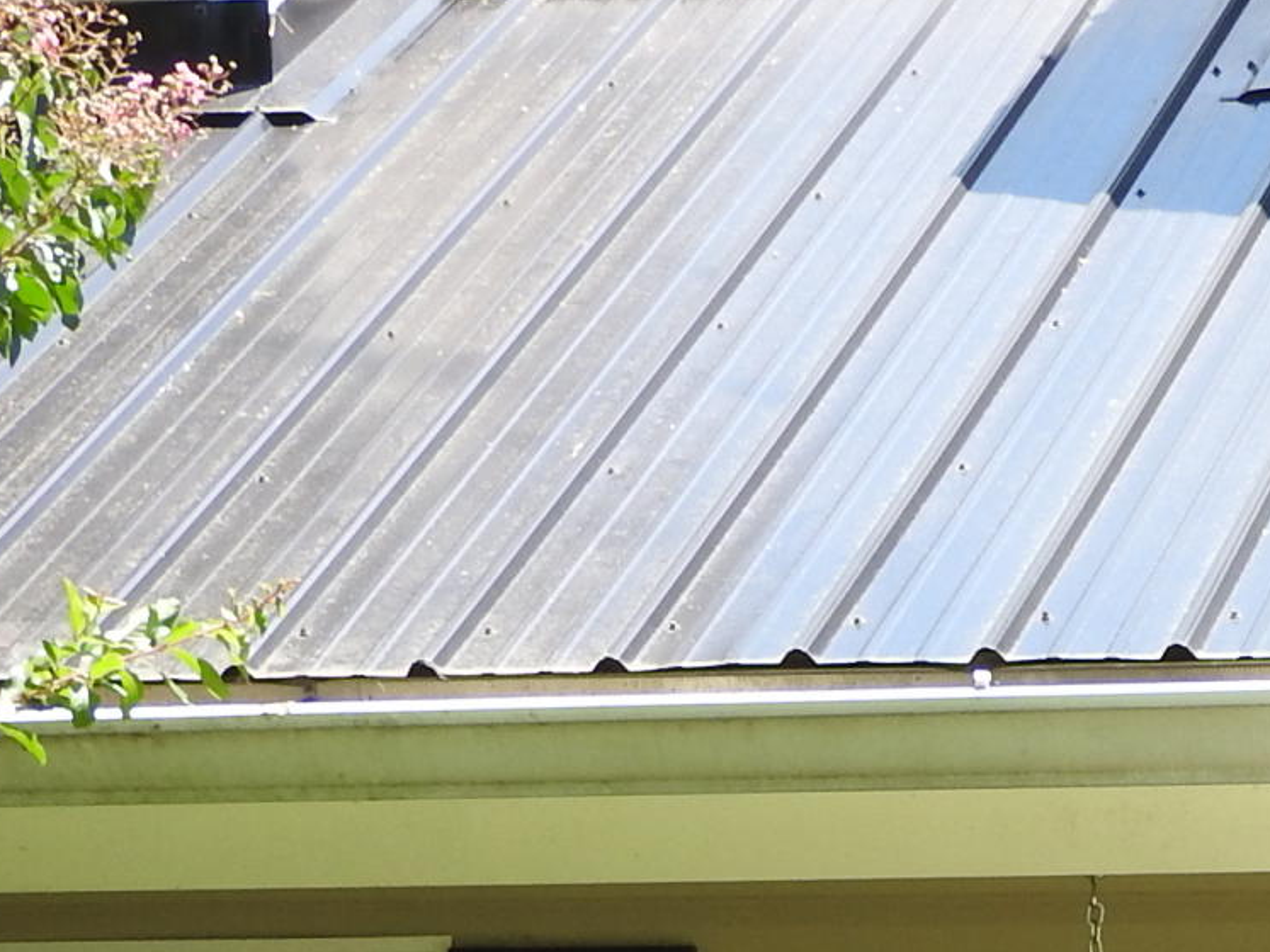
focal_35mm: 221
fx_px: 8107
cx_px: 1899
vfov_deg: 6.5
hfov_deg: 8.7
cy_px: 1836
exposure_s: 1/200
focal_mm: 9.9
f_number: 4
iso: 100
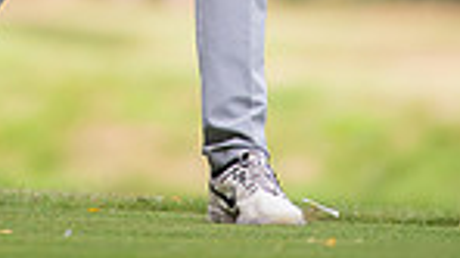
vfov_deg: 1.3
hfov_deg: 2.3
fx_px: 11664
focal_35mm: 957
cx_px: 56
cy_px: -401
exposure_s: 1/1600
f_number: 4
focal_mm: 300
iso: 640
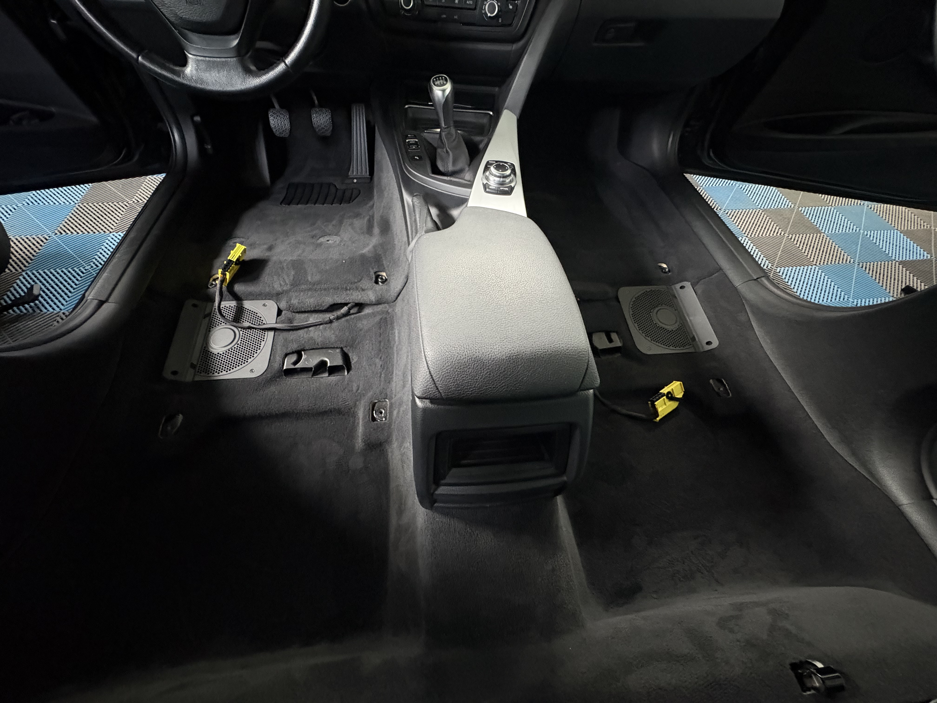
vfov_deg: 85.7
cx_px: 468
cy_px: 352
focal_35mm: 14
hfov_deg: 102.1
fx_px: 379
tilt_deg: -53.6
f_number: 2.2
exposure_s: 1/36
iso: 1000
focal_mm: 2.22
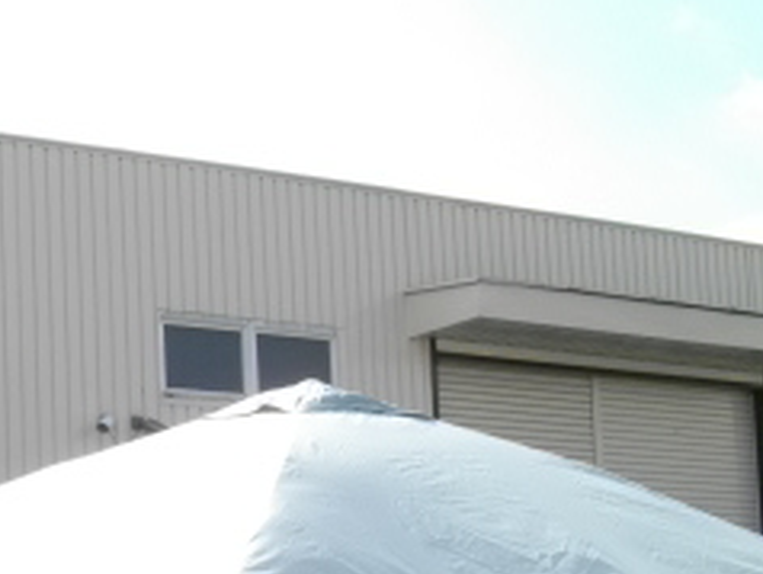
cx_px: -125
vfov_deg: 16.6
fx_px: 1898
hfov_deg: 21.3
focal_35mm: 86
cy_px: 657
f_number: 5.5
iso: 100
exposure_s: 1/200
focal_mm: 5.7
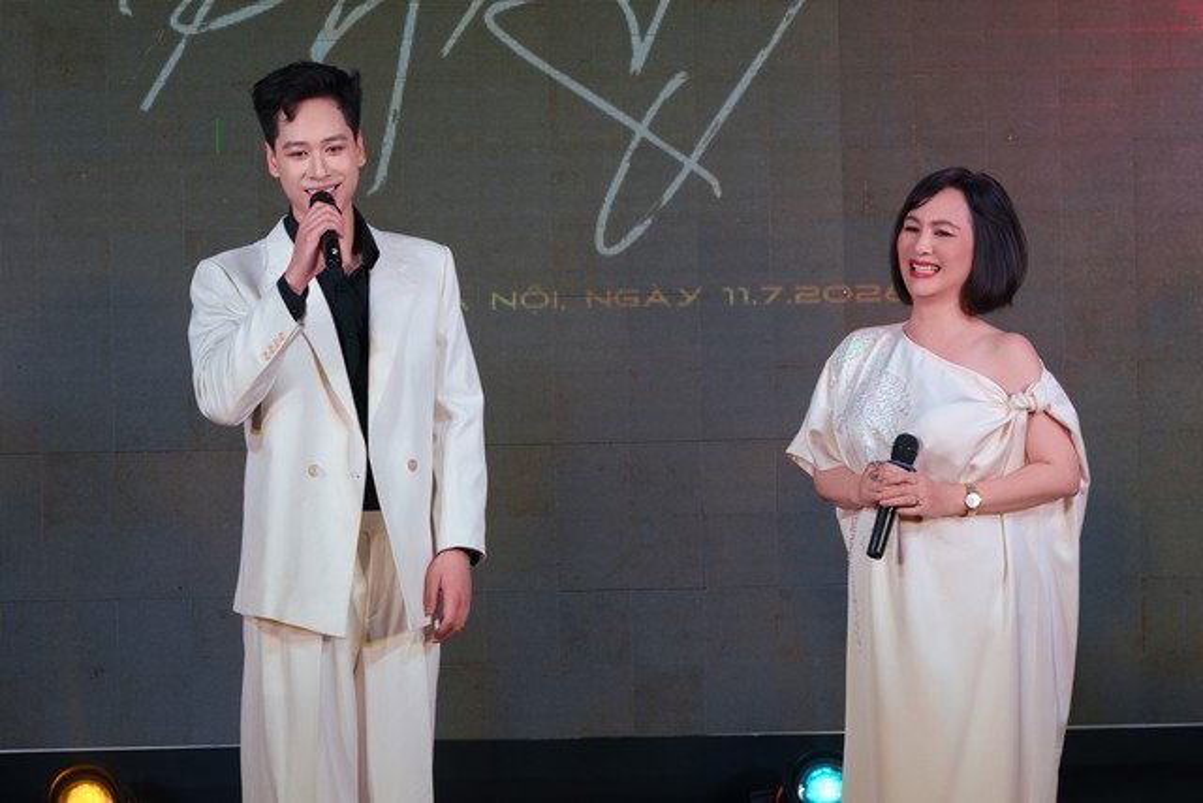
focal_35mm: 199
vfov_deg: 6.9
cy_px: 402
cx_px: 602
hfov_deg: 10.3
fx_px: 6651
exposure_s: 1/125
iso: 100
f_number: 5
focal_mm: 133
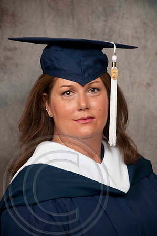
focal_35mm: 168
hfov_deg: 8.2
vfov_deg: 12.2
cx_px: 78
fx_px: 1101
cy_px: 118
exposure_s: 1/60
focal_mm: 112
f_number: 5.6
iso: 200
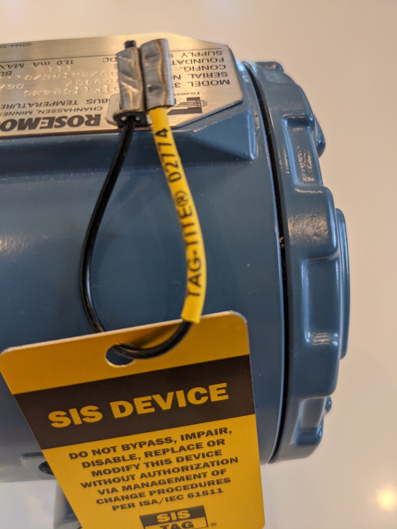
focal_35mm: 27
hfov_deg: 51.4
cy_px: 264
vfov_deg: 65.3
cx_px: 198
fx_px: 413
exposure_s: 1/60
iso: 78
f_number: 1.73
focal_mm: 4.38
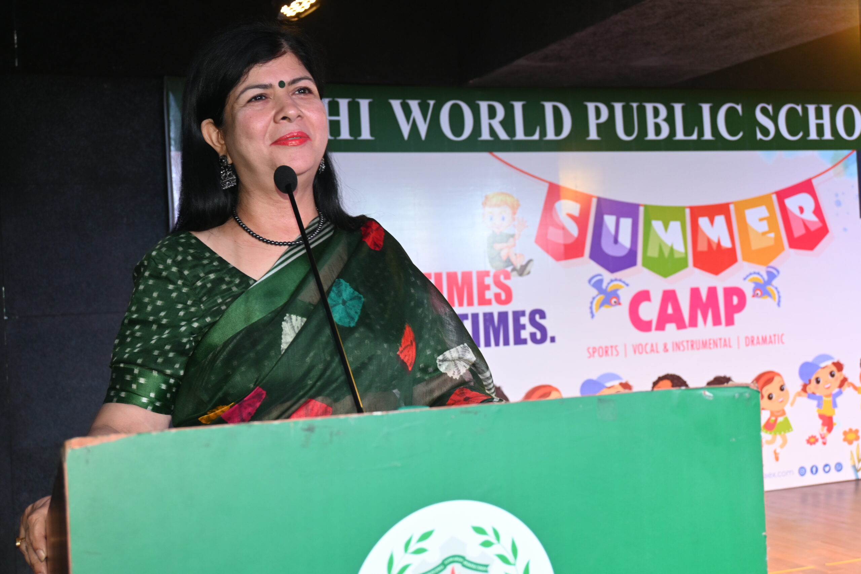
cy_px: 287
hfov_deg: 43.0
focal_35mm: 46
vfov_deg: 29.4
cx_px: 430
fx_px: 1094
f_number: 4.8
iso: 450
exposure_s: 1/60
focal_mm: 30.5
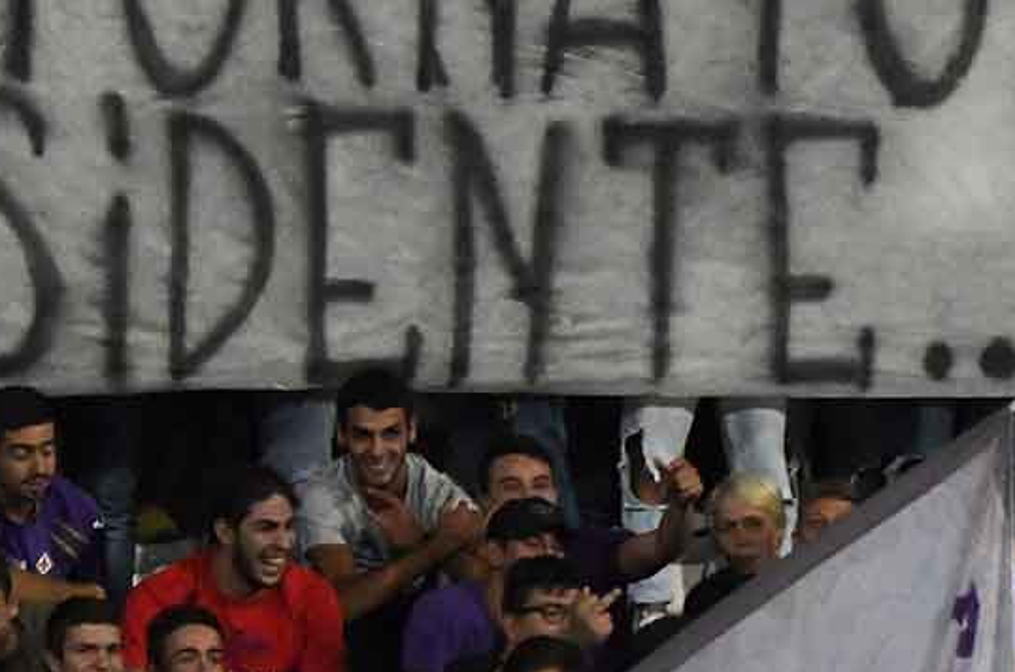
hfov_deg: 2.0
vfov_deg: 1.3
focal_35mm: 1042
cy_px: 255
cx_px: 1181
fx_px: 29309
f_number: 5.3
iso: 3200
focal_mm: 180
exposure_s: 1/400
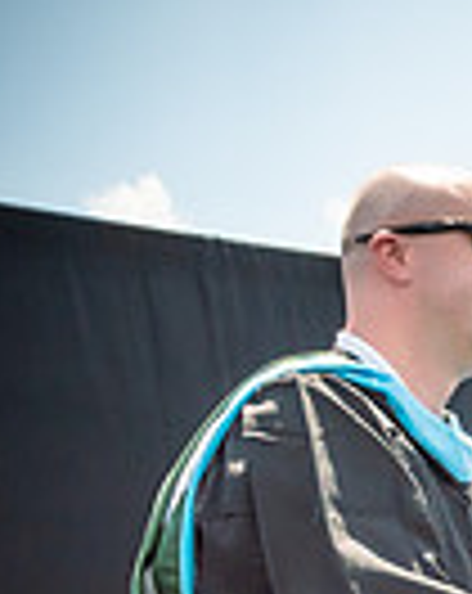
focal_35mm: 175
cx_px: 987
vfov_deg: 10.5
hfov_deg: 8.3
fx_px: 3066
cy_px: 977
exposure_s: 1/800
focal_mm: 20
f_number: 7.1
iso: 200
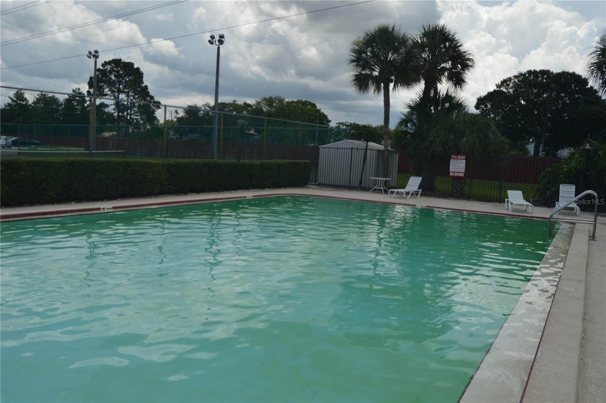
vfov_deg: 47.8
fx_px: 454
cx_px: 303
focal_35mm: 27
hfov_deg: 67.4
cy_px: 202
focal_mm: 18
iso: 100
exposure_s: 1/320
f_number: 9
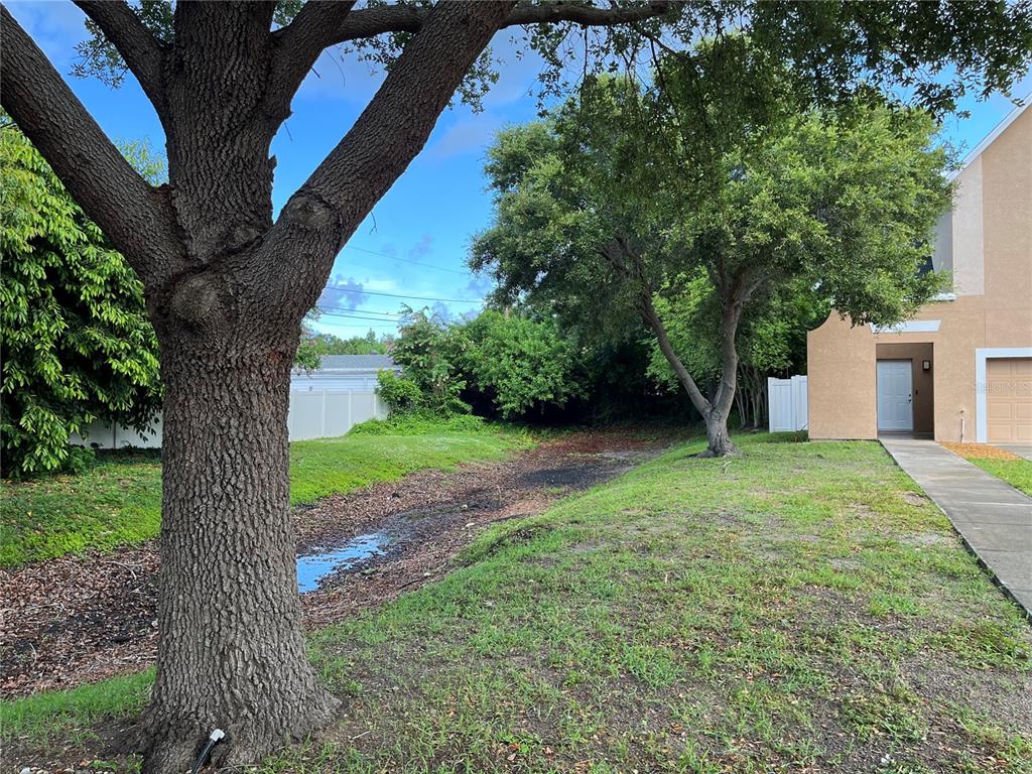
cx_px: 516
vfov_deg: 53.1
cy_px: 387
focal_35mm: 26
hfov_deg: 67.3
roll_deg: -0.1
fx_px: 775
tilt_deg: +1.0
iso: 50
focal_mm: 5.1
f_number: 1.6
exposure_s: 1/244
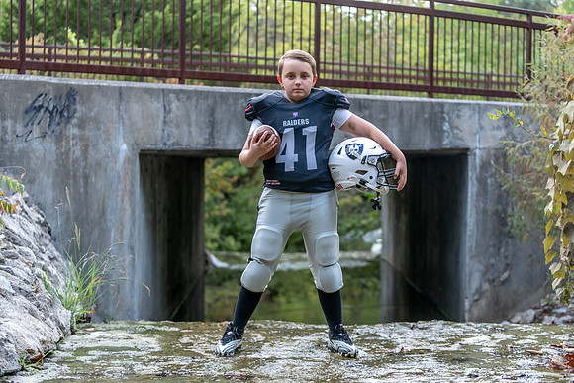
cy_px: 192
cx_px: 287
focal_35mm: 70
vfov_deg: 19.5
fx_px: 1116
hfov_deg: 28.8
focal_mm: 70
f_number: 2.8
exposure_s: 1/320
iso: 400
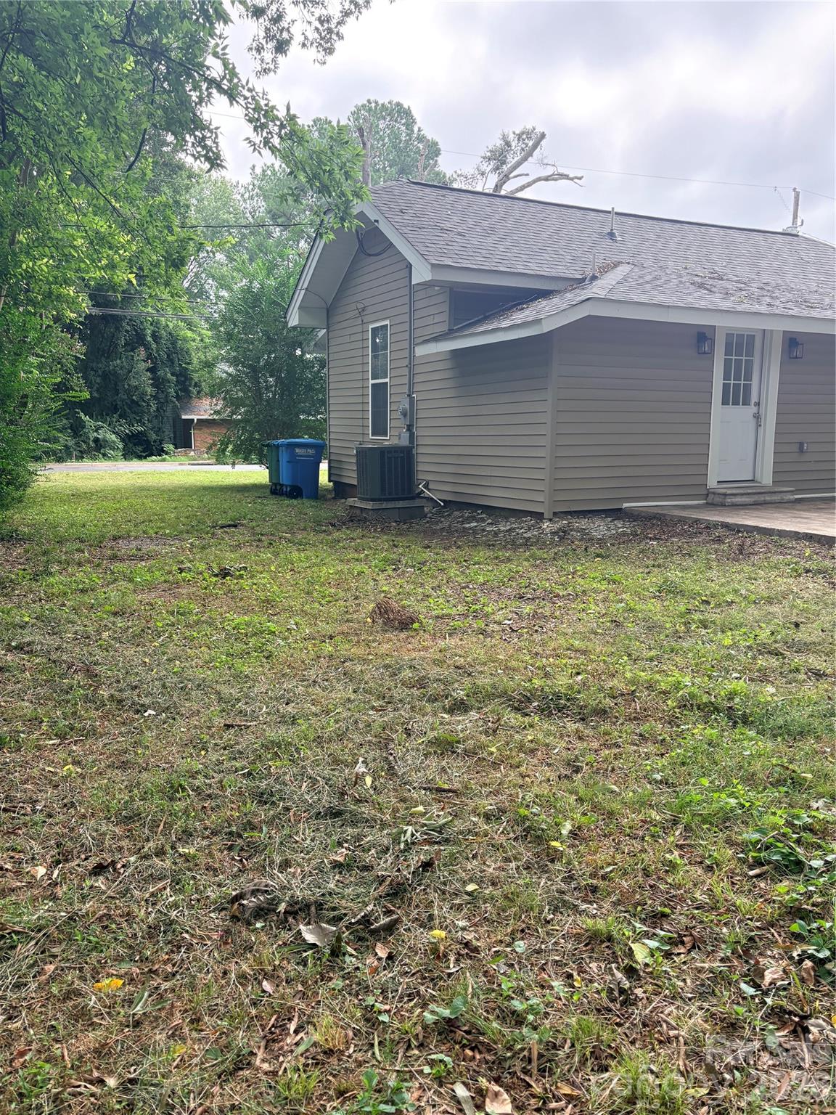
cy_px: 558
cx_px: 418
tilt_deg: -8.6
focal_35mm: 26
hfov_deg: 53.1
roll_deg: +0.2
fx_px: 837
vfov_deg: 67.3
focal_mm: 5.96
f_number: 1.6
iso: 64
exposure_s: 1/444
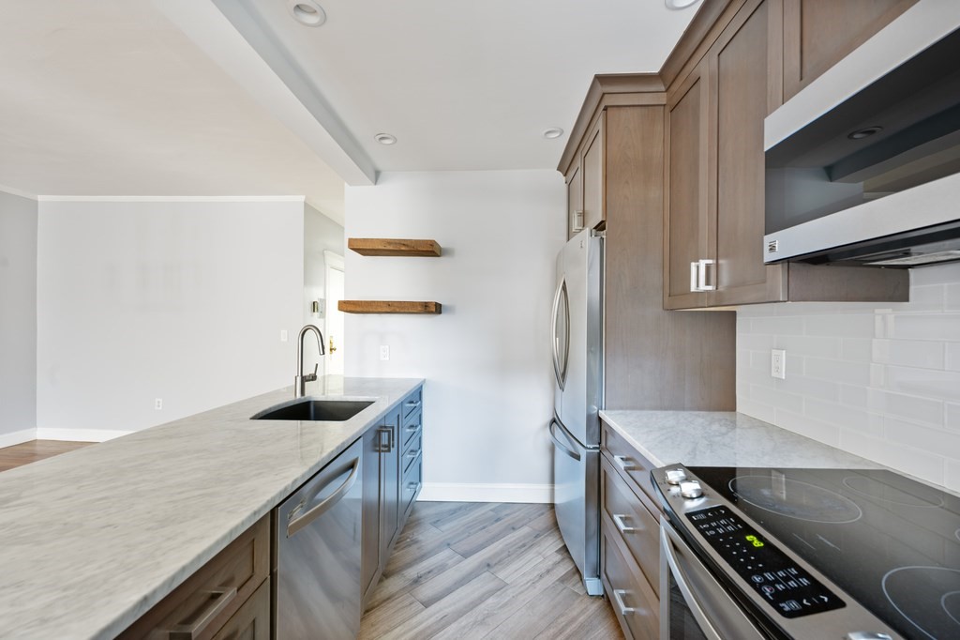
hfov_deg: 104.3
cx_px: 480
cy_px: 320
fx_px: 373
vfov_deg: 81.2
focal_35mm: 14
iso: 100
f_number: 8
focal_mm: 14
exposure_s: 1/15
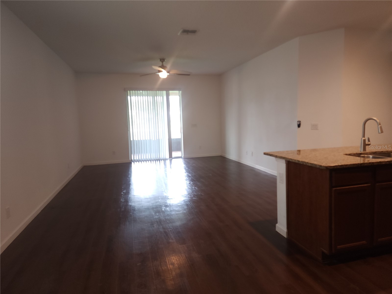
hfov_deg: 73.9
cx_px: 196
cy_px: 147
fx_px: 260
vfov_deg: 58.9
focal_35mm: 23
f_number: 1.8
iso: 100
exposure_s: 1/30
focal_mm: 6.4
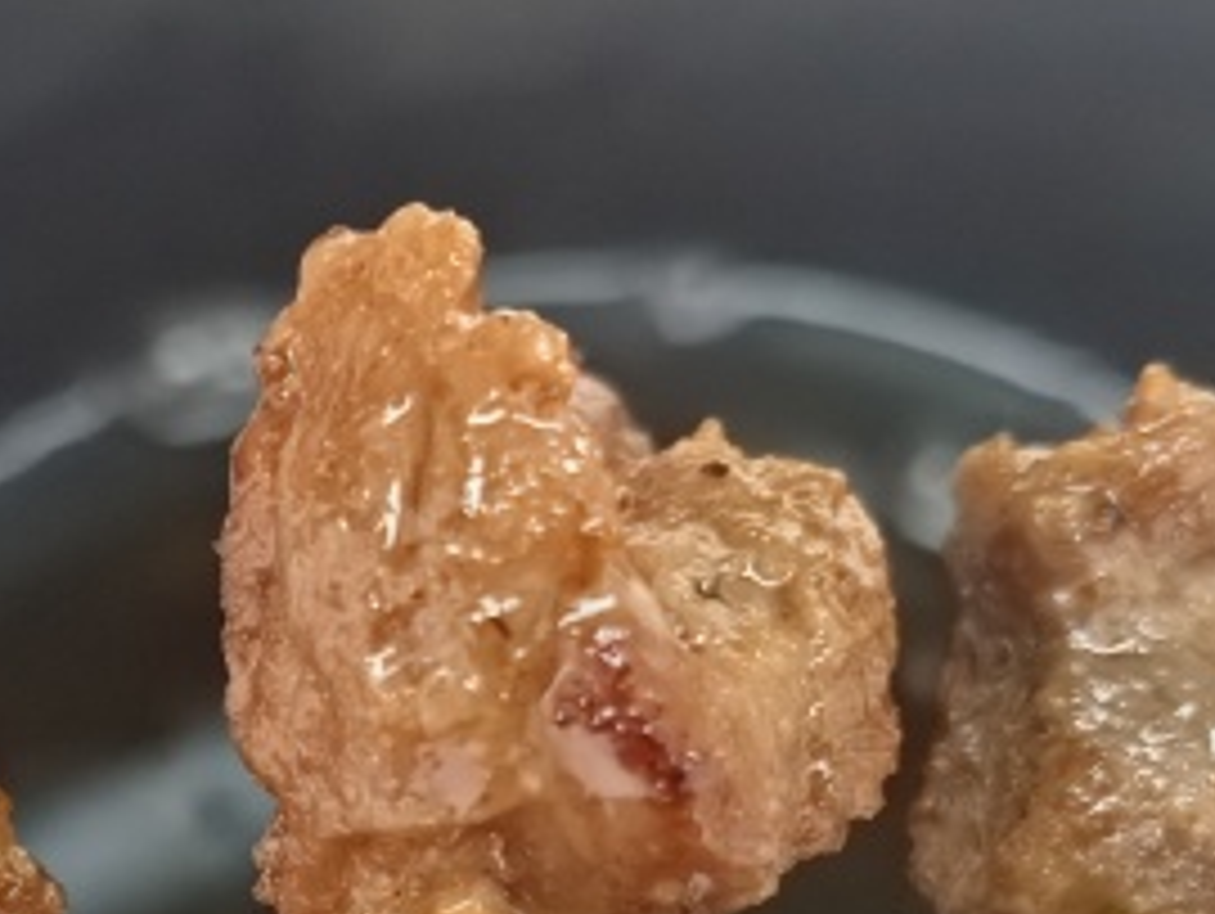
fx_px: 2810
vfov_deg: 18.0
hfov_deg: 23.7
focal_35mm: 80
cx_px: 99
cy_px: 937
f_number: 2
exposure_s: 1/100
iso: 1000
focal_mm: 6.35
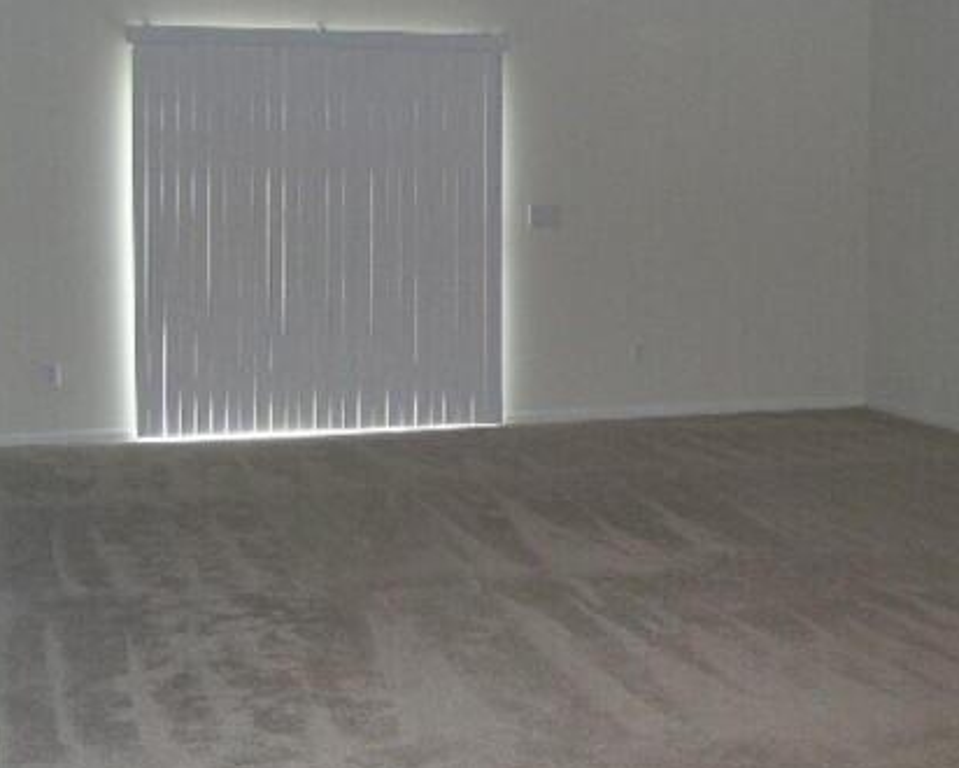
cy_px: 303
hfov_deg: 31.1
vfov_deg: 25.4
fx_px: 1704
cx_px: 658
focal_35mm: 60
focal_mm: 8
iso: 254
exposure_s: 1/60
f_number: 2.8
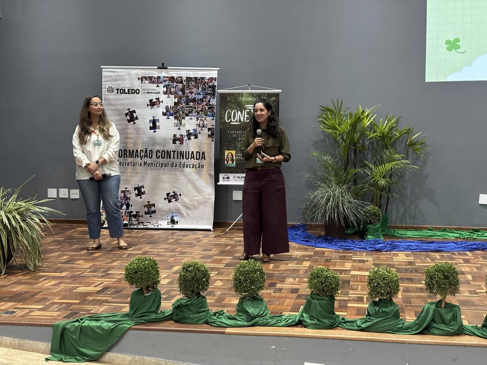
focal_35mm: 52
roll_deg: +0.9
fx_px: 732
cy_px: 182
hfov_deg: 36.8
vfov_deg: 28.0
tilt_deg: -4.9
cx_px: 244
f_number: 1.6
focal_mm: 5.96
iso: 400
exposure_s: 1/30
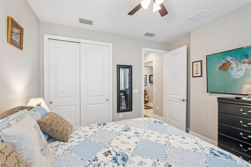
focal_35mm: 16
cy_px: 84
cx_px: 126
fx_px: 112
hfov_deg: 96.7
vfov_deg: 73.7
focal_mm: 16
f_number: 8
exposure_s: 1/15
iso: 400
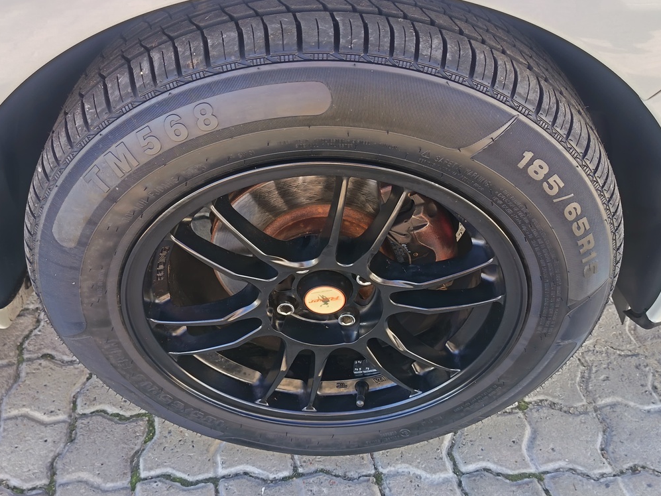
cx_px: 333
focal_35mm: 38
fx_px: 726
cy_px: 244
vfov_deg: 37.7
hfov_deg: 49.0
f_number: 1.75
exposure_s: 1/100
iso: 423
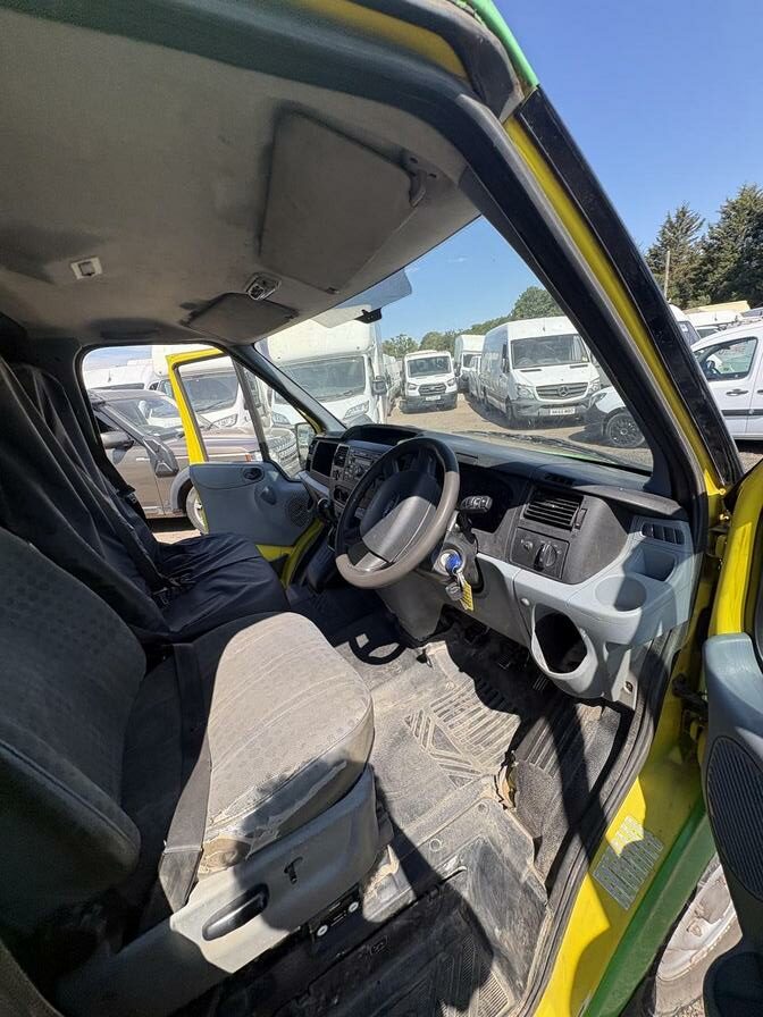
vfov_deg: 102.1
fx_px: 411
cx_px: 382
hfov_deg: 85.7
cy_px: 508
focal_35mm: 14
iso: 40
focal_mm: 2.22
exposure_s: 1/615
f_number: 2.2
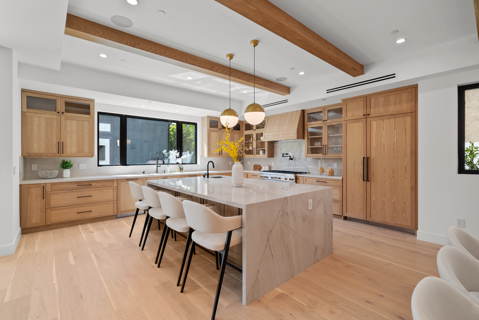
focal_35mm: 16
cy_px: 160
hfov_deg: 96.7
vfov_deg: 73.8
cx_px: 240
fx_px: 213
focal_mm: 16
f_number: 6.3
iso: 250
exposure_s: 1/15
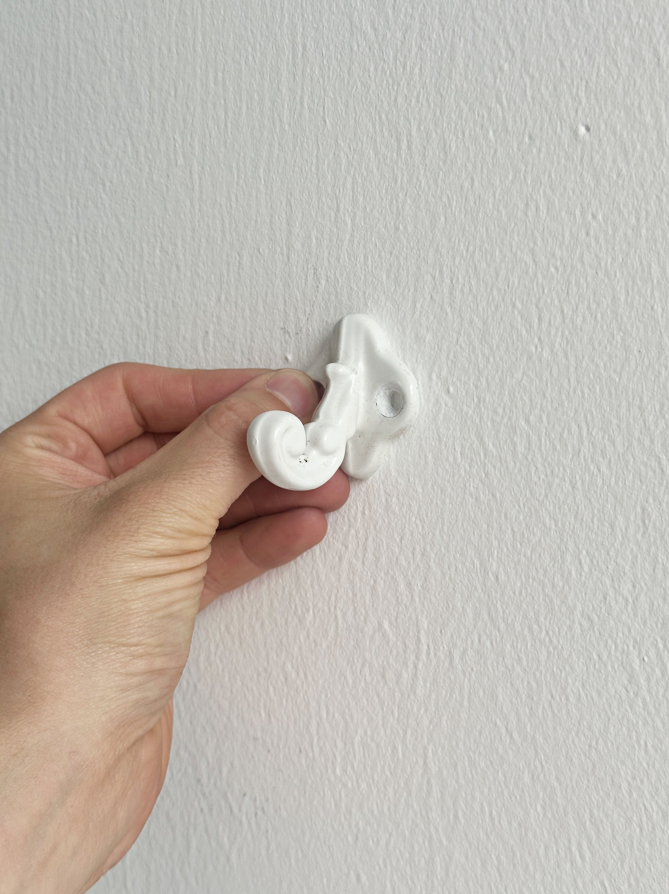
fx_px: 1238
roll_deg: +2.2
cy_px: 447
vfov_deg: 39.7
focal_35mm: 48
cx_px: 334
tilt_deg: -3.4
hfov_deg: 30.2
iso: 64
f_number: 1.78
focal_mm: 6.86
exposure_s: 1/634
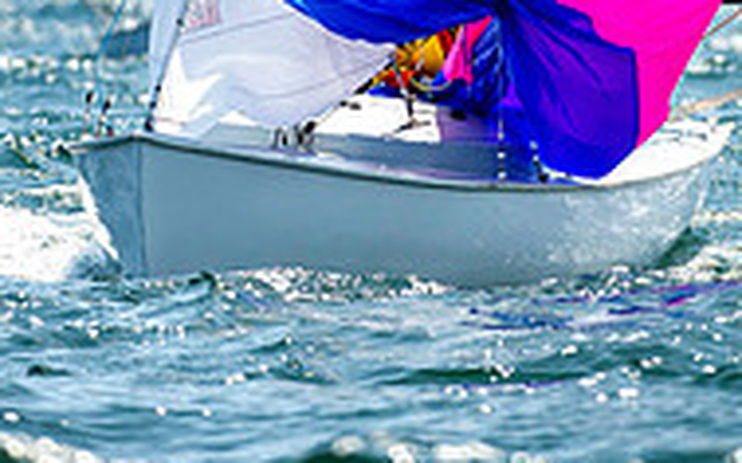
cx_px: 444
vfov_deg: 1.5
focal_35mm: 876
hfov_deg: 2.4
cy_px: -177
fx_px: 17709
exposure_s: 1/3200
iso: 400
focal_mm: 280
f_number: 4.5
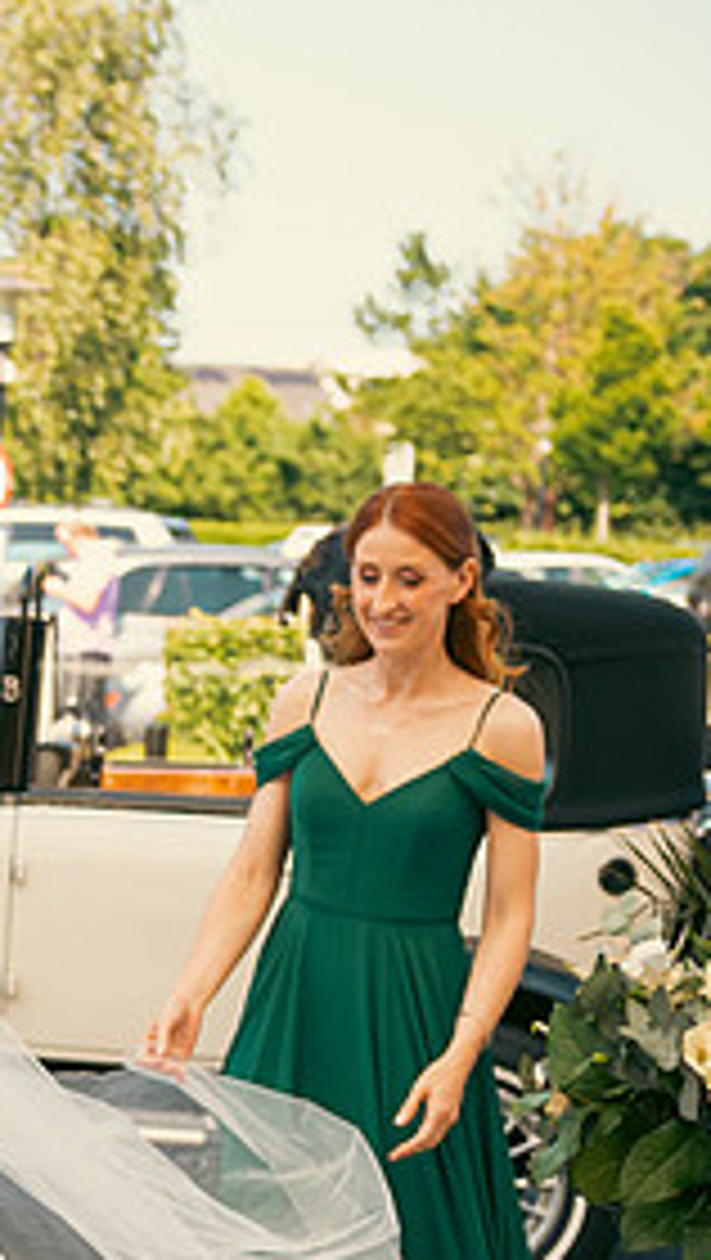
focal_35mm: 104
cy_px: 857
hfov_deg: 11.0
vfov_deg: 20.5
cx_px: -508
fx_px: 3477
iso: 125
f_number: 3.5
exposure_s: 1/400
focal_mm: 48
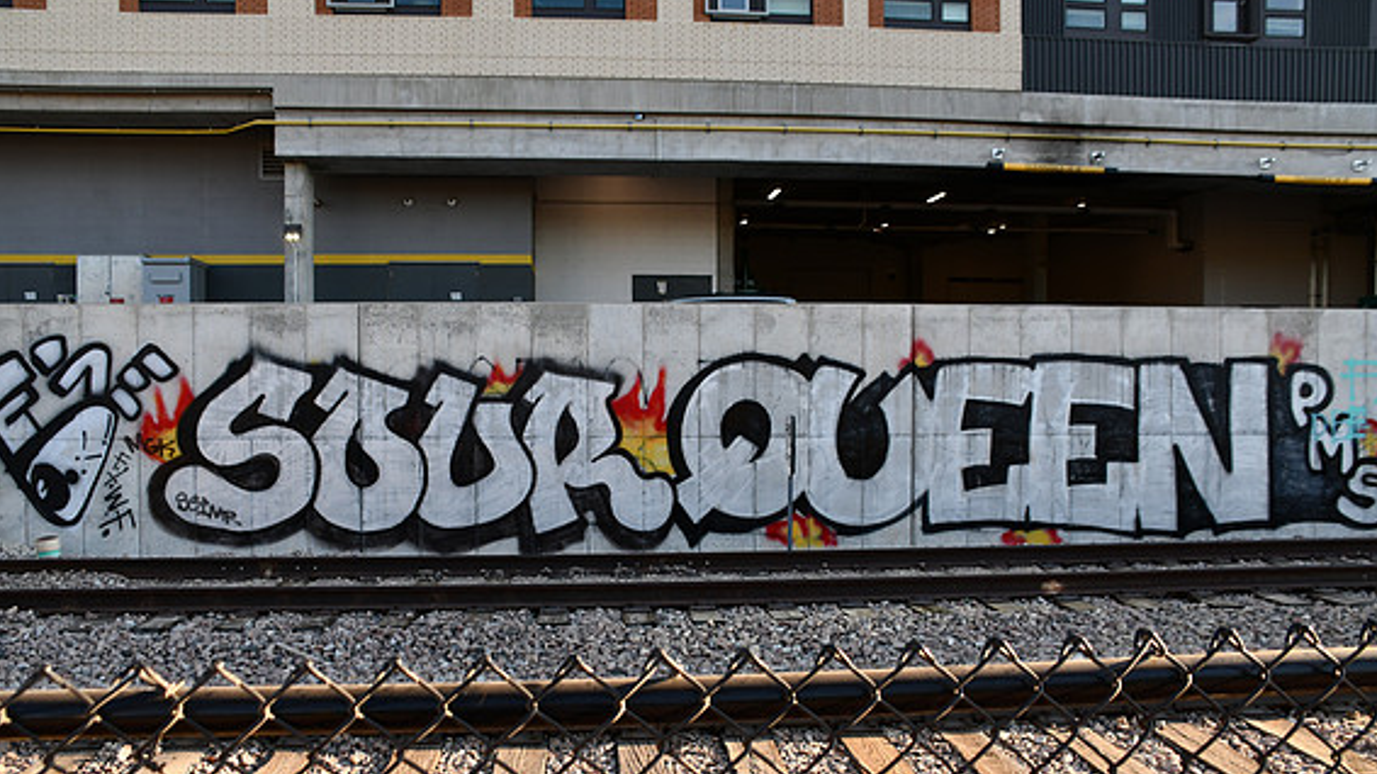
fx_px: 1059
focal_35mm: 29
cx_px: 686
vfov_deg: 40.1
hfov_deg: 66.1
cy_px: 396
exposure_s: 1/250
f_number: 5.6
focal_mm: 18
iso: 200
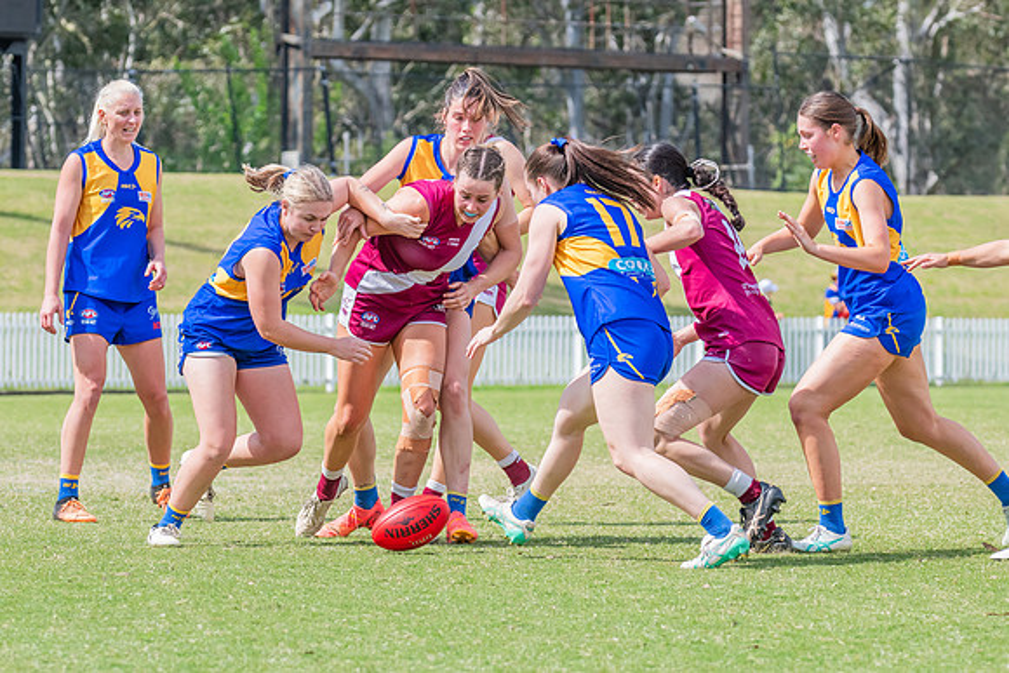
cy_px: 330
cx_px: 387
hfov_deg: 8.6
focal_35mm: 240
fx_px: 6733
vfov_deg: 5.7
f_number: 8
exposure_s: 1/1250
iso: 800
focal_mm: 190
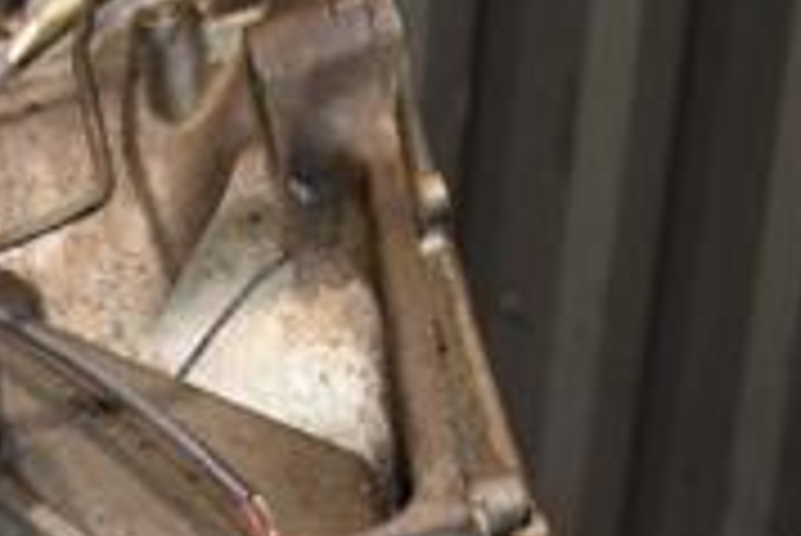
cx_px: -58
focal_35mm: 111
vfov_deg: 12.1
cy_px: 640
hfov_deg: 17.8
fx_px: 2472
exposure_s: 1/60
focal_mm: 22
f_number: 5
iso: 800
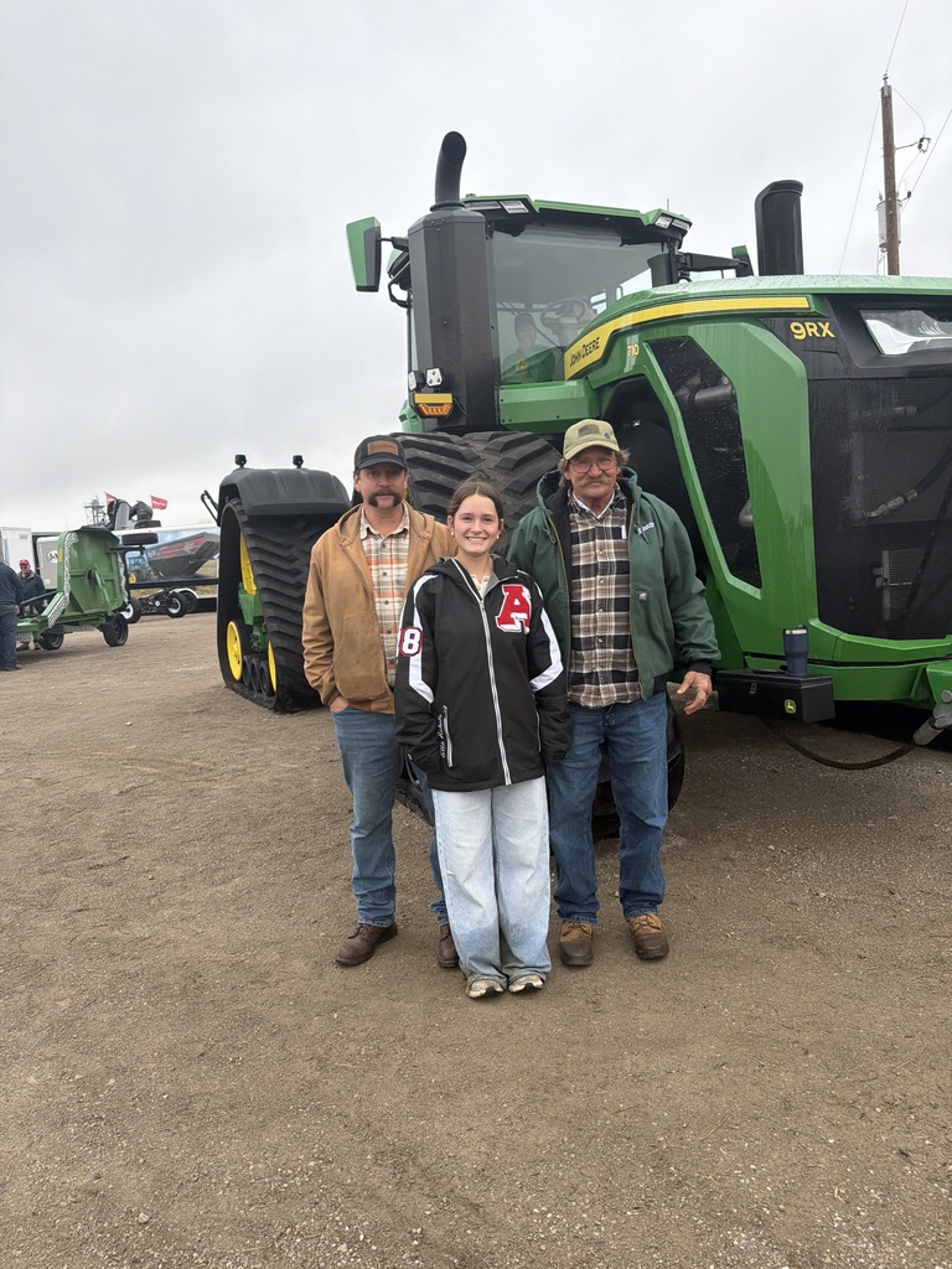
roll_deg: +4.6
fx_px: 880
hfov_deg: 56.8
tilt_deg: -5.2
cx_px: 476
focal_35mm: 24
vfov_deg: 71.6
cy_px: 634
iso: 320
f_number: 1.78
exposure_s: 1/2801
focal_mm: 6.76
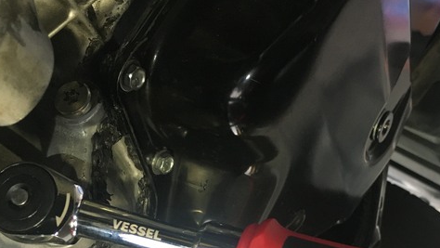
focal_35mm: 52
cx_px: 291
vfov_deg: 22.3
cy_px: 240
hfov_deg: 39.4
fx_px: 607
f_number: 2.2
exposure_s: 1/30
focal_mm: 4.15
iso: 160
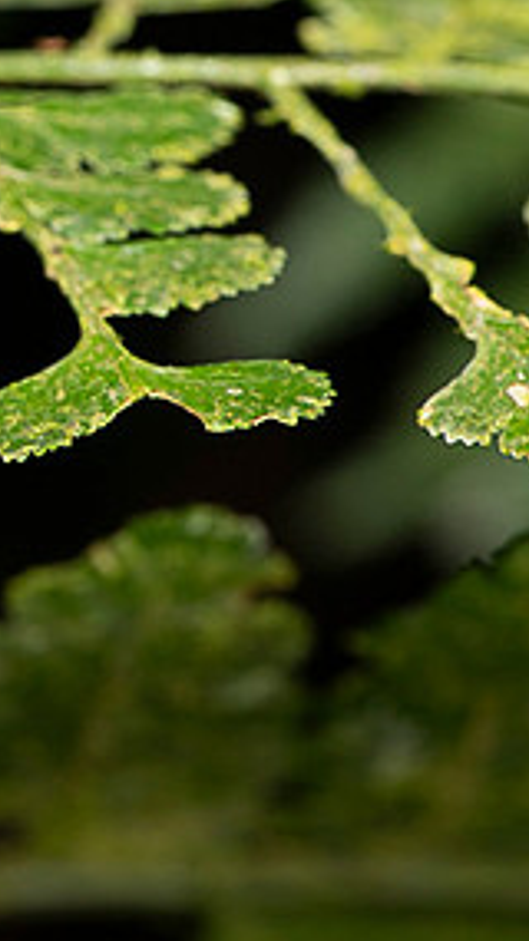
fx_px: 6743
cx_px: -376
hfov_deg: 4.5
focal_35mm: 270
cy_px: 285
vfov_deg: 8.0
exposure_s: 1/100
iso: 100
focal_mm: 105
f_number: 16
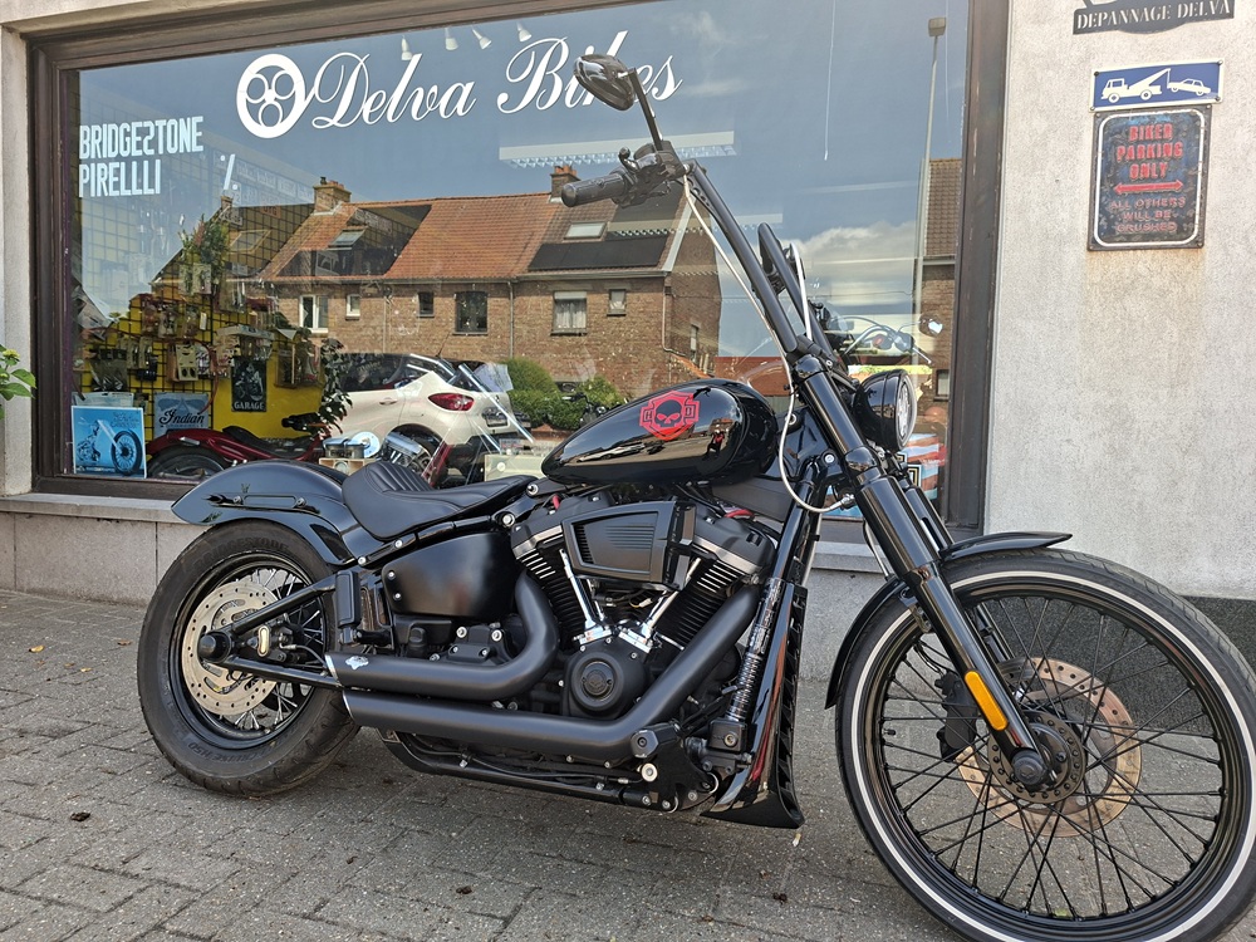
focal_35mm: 23
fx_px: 835
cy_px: 471
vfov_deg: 58.9
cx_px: 628
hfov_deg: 73.9
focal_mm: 5.54
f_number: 1.8
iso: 50
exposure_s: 1/282
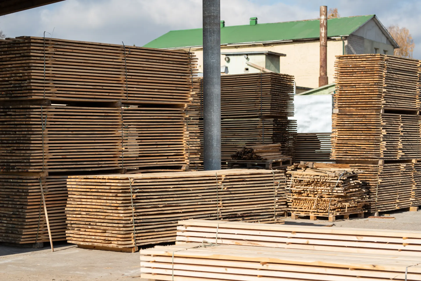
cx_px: 210
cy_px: 140
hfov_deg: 23.9
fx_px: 994
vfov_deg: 16.1
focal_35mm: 85
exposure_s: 1/800
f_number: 4
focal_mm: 85
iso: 100
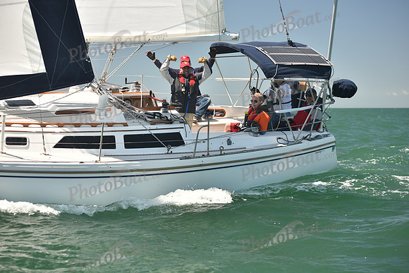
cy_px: 136
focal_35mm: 78
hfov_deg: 26.0
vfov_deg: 17.5
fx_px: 886
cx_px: 204
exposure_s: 1/800
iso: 250
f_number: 3.5
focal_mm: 78
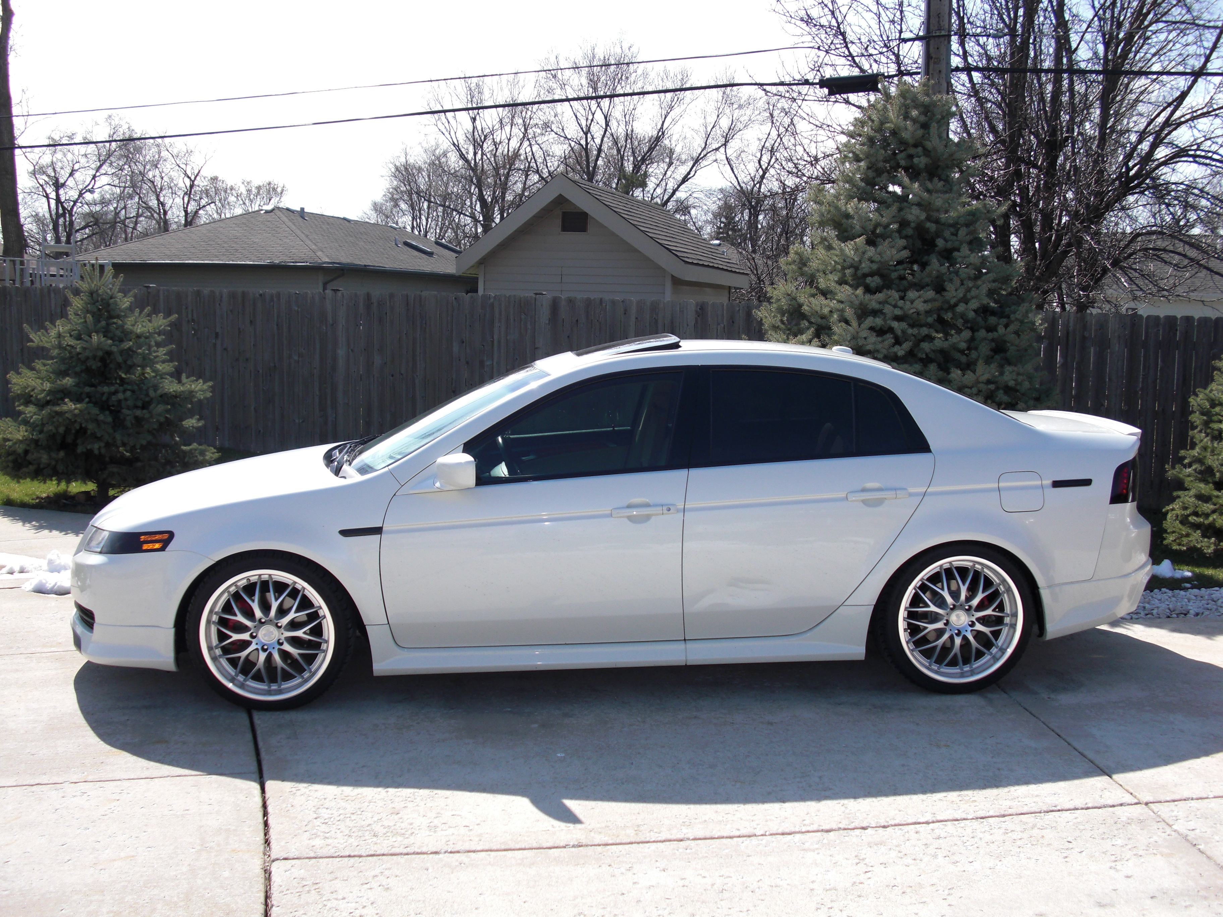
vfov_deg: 39.7
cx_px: 612
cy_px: 458
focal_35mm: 36
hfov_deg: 51.4
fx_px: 1272
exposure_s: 1/800
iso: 50
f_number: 2.8
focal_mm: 6.3
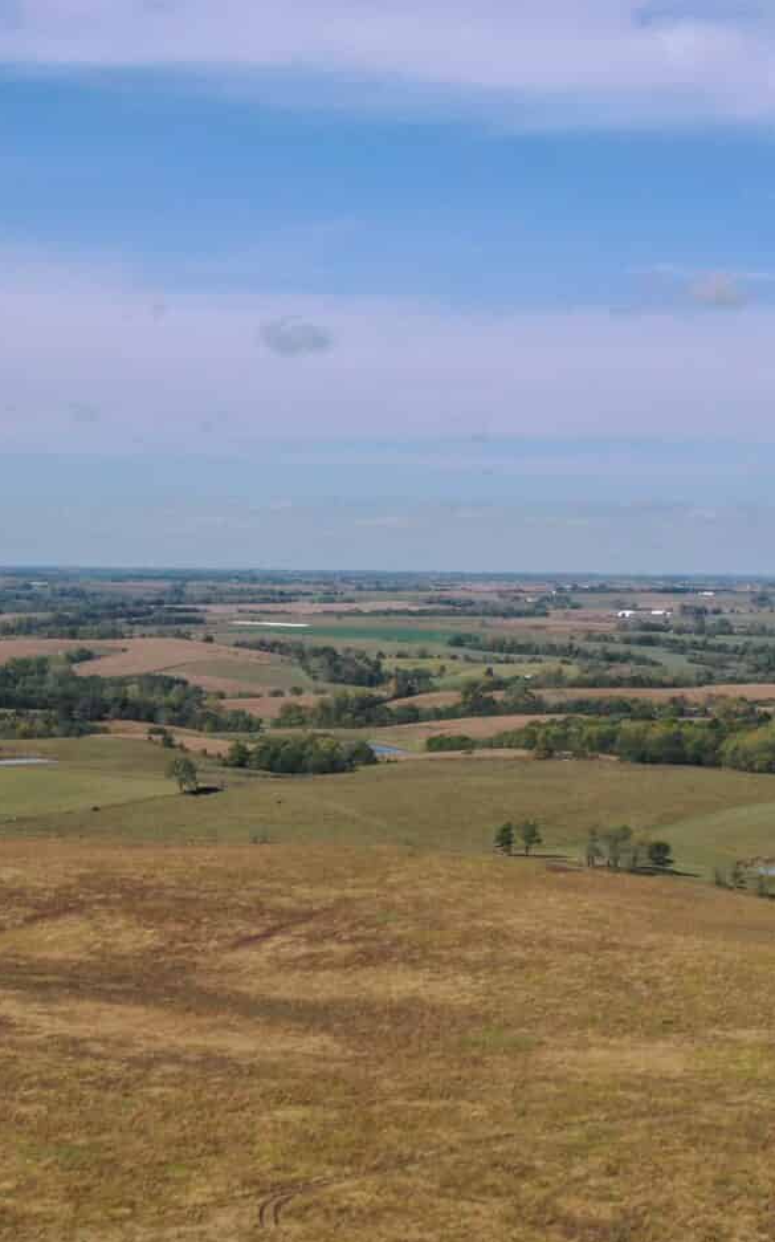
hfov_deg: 16.7
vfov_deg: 26.3
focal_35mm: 78
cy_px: 853
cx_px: 334
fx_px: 2638
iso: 100
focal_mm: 10.26
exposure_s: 1/640
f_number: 6.3
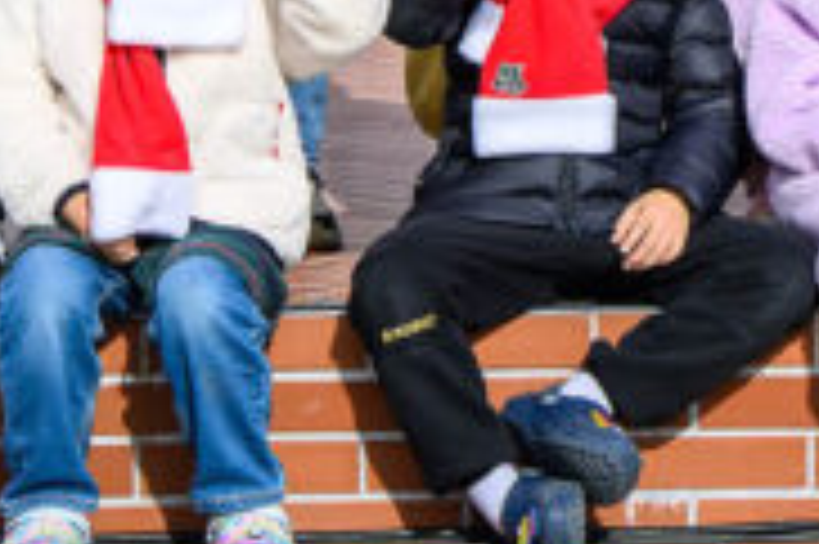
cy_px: -557
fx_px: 5614
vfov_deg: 5.4
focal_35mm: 247
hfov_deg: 8.3
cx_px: 711
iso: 100
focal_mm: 44
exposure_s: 1/800
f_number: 5
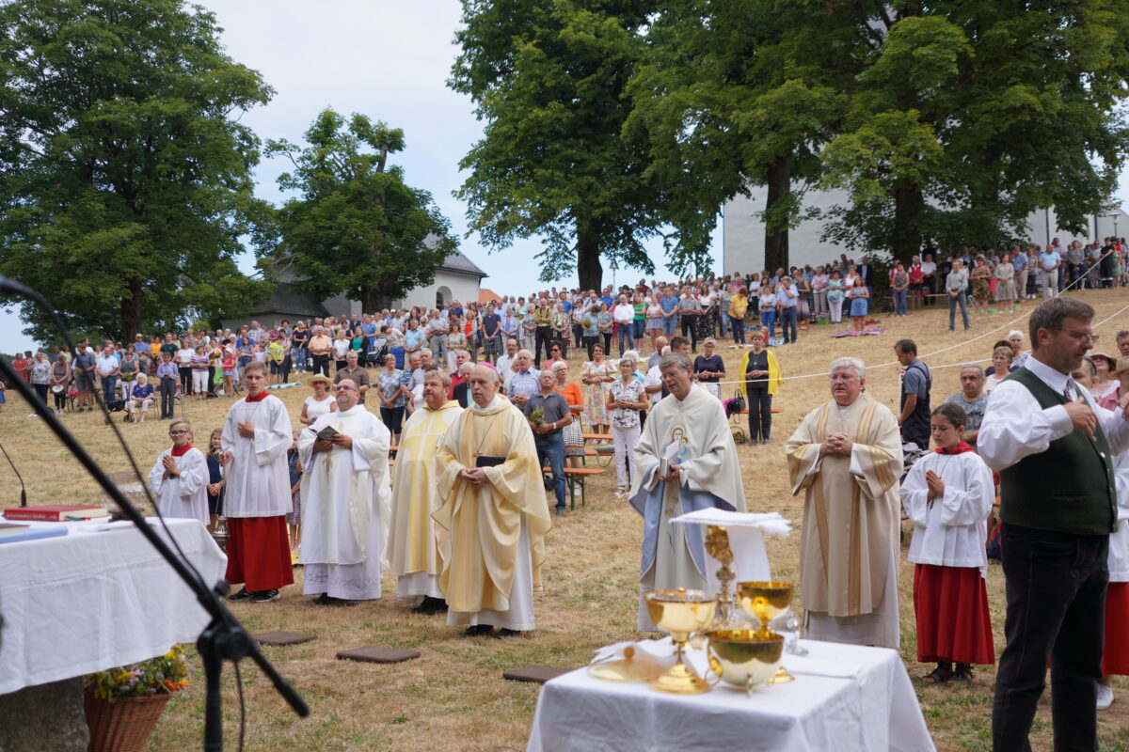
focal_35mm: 35
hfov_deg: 54.4
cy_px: 376
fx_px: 1098
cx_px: 564
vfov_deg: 37.9
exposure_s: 1/400
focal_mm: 35
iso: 100
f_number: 4.5
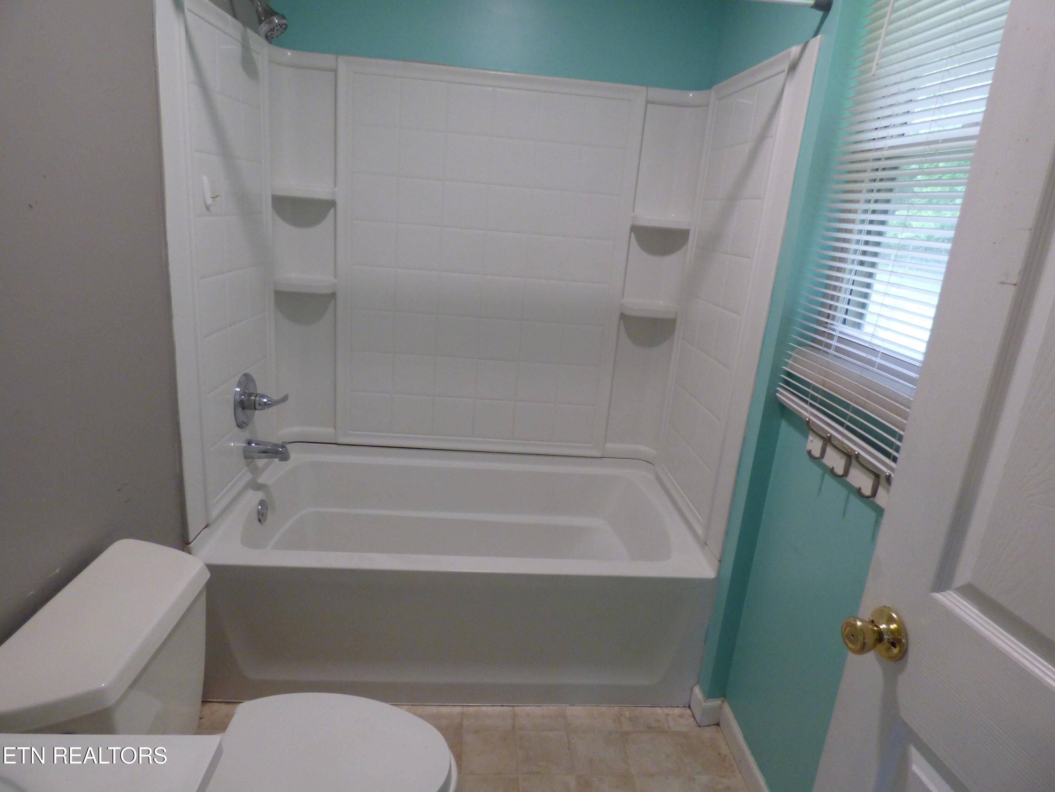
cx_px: 528
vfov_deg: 66.0
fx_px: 610
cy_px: 396
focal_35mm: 20
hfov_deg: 81.7
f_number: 2.8
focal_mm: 3.58
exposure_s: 1/50
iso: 400
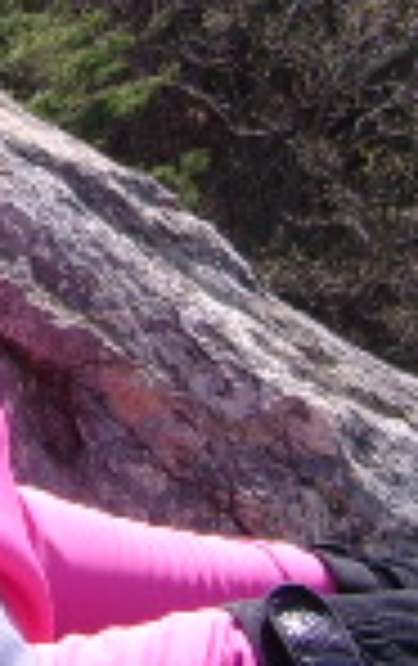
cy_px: 148
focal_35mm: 160
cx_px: -72
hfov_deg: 8.2
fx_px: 2905
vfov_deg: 13.0
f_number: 2.8
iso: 50
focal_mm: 5.95
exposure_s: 1/648
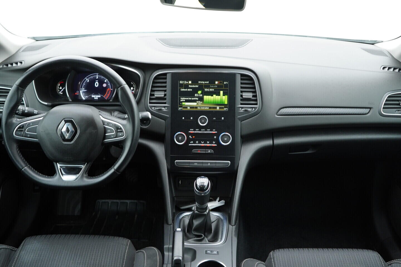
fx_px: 401
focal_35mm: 36
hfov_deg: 53.1
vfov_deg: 36.9
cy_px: 134
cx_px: 200
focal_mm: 24
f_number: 2.8
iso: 250
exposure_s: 1/40
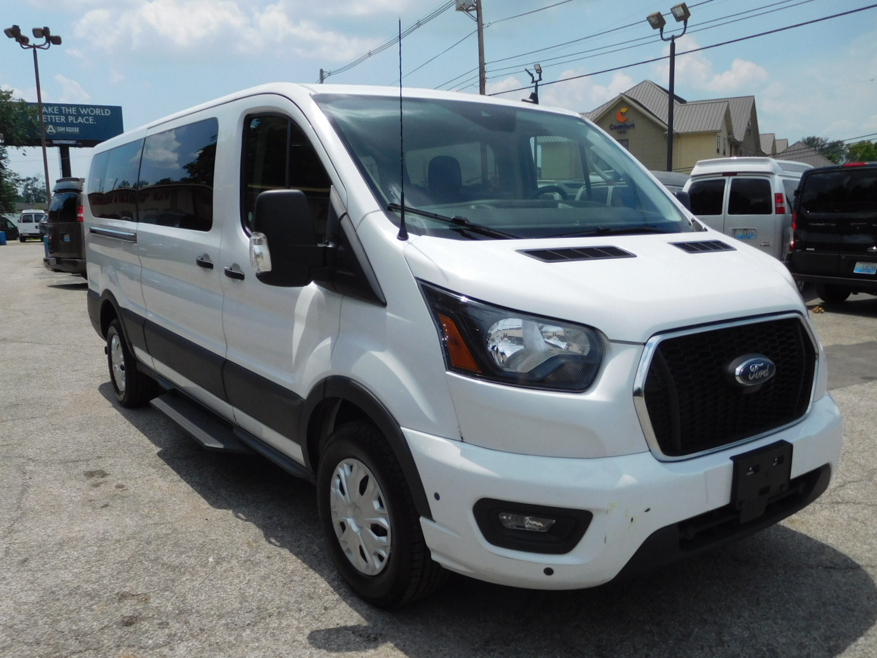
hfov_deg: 61.7
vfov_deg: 48.2
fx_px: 735
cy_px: 337
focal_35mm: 29
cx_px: 452
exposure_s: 1/800
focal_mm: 4.5
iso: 125
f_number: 6.8
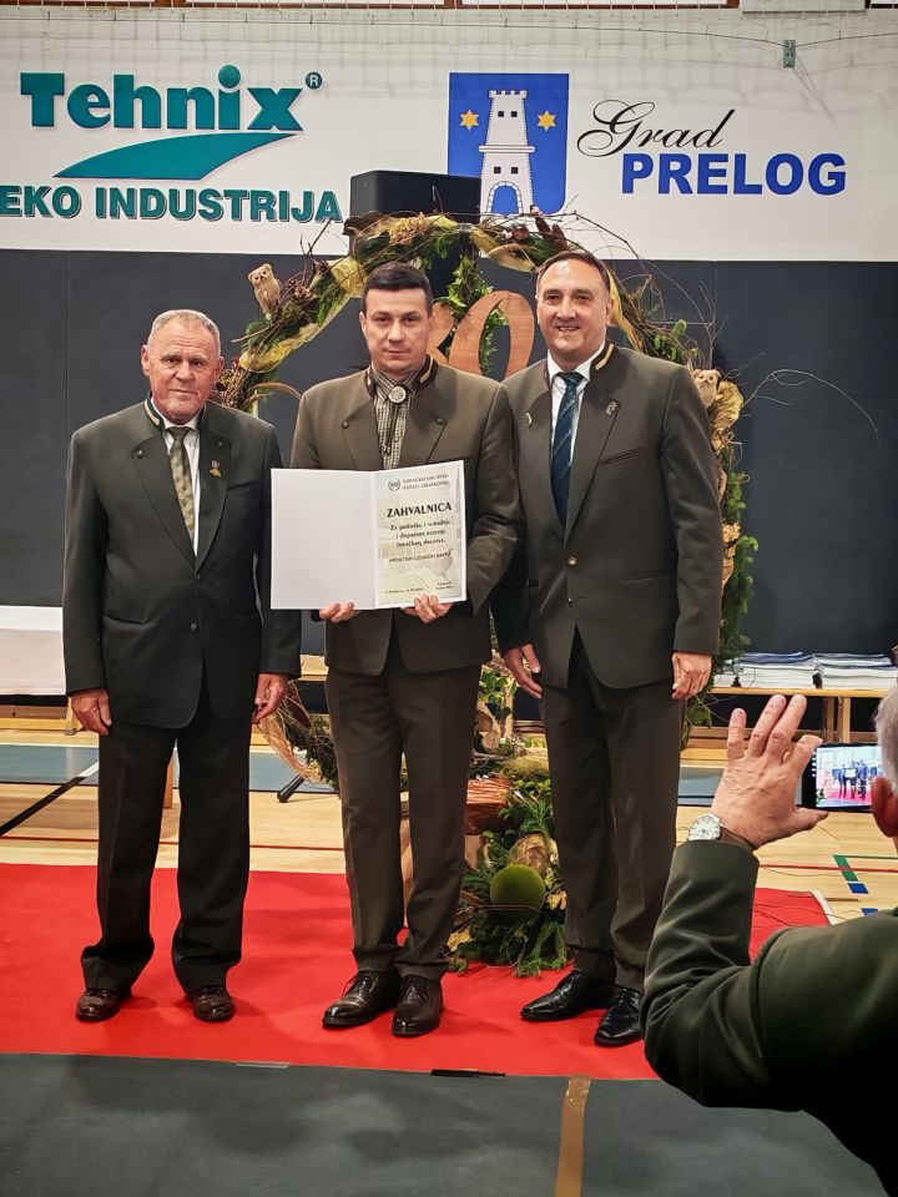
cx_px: 449
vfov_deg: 31.2
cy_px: 598
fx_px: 2145
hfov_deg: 23.7
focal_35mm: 62
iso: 800
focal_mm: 6.12
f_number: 1.9
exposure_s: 1/100
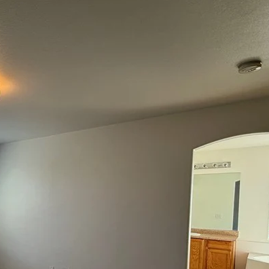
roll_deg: -1.0
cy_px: 211
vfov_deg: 48.5
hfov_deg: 43.3
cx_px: -4
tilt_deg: -1.9
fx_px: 281
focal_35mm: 32
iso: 100
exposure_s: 1/120
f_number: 2.2
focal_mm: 2.22
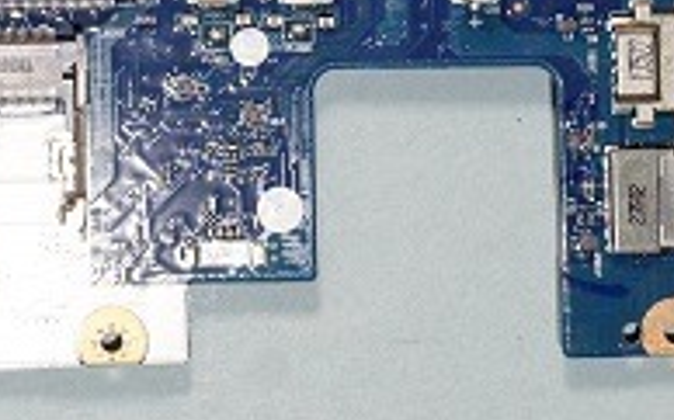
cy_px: -430
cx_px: -132
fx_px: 3249
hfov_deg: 11.6
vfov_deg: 7.1
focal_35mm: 177
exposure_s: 1/5
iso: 100
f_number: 8
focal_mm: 30
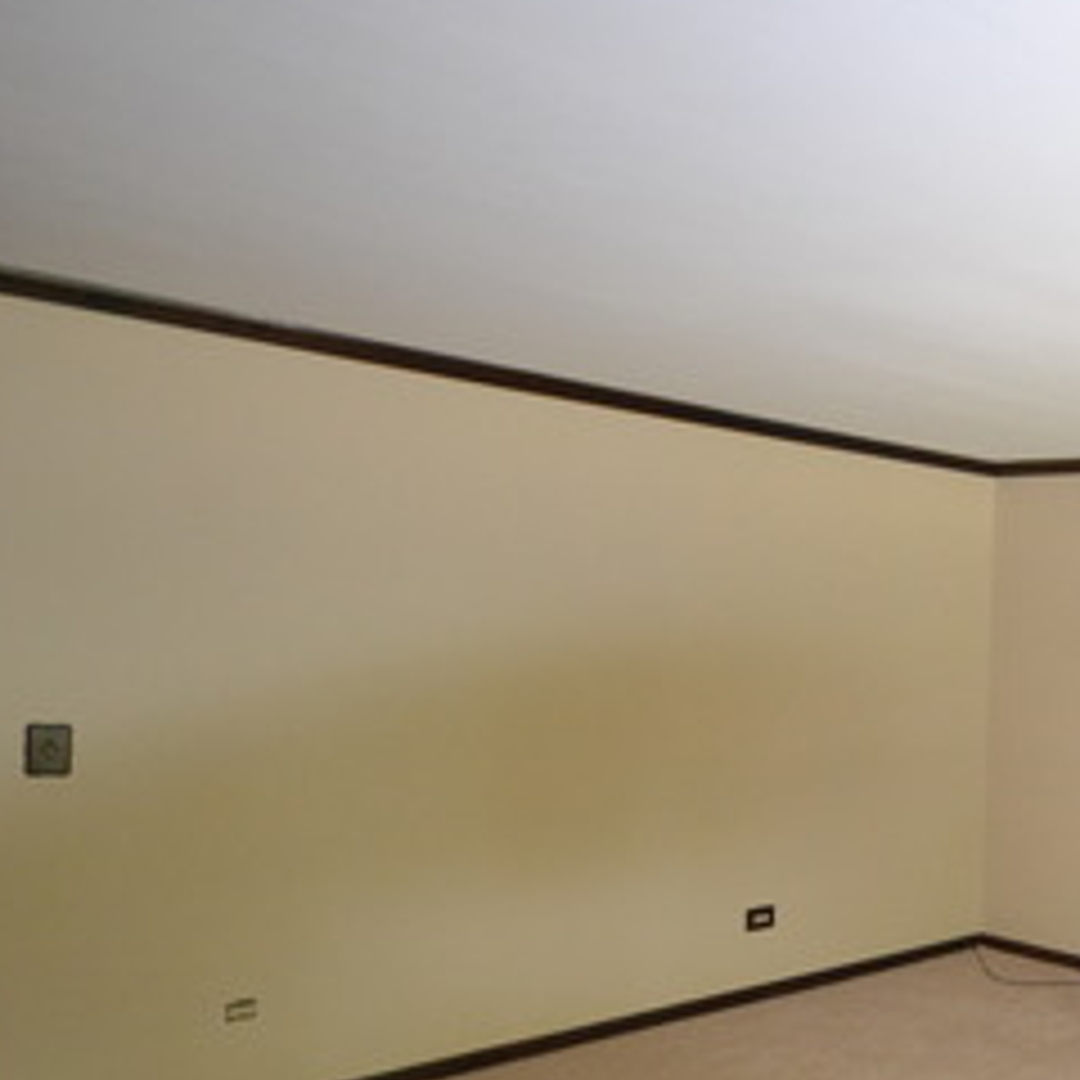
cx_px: 1238
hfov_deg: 38.4
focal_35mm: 34
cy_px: 749
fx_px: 1200
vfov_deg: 47.4
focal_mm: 10
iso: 1600
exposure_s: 1/60
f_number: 4
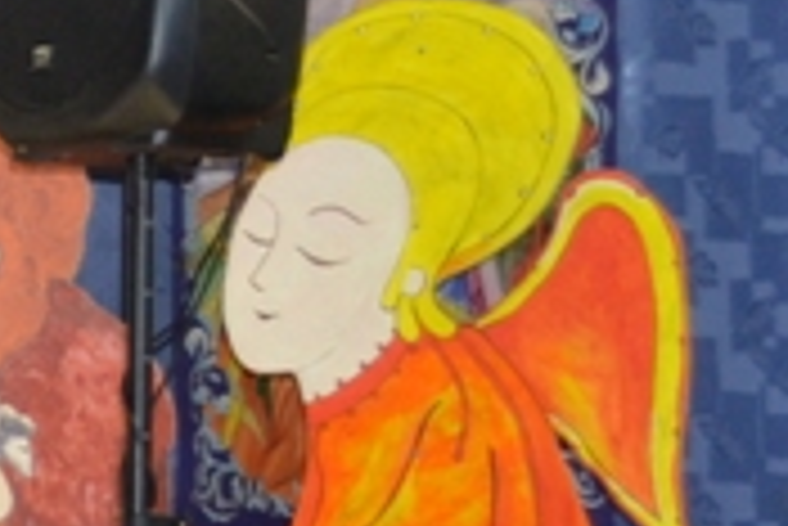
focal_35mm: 193
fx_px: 4228
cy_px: 232
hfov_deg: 9.0
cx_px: -1400
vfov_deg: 7.1
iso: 720
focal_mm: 22
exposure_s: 1/60
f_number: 3.8
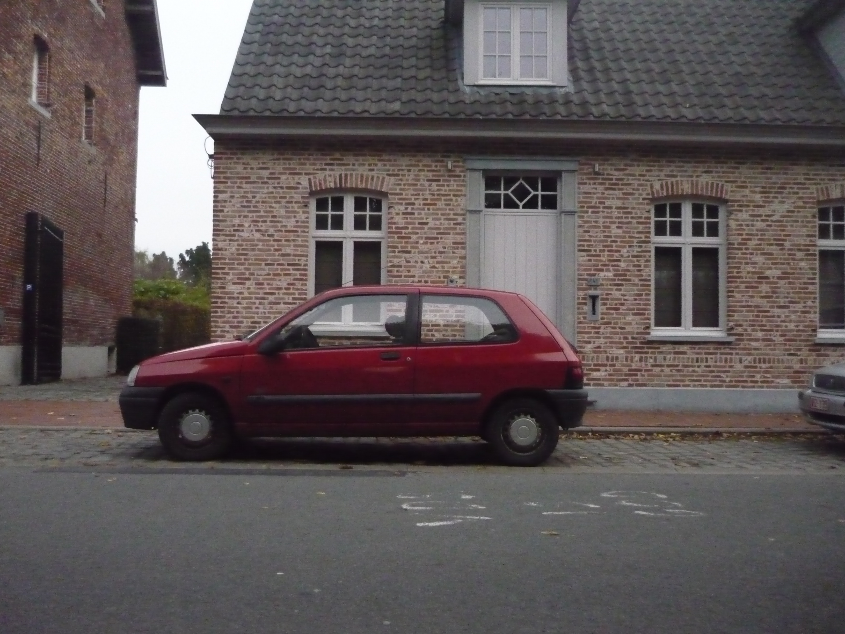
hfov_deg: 55.4
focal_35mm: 33
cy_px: 317
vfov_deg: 42.9
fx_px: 806
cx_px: 422
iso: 1600
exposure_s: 1/800
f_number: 8
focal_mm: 5.5
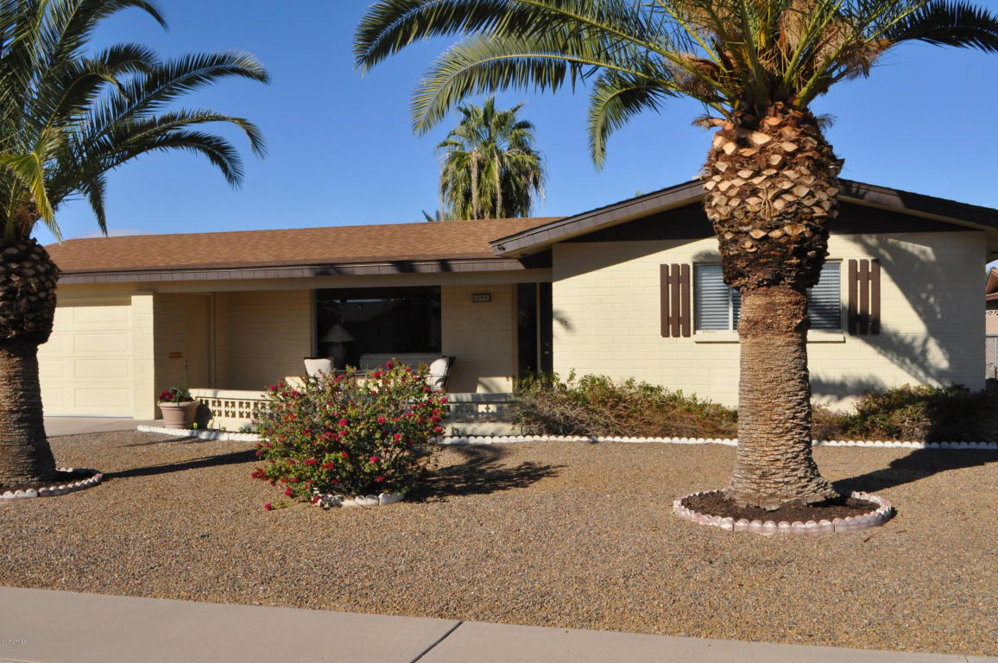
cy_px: 332
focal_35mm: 36
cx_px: 499
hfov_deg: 53.2
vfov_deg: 36.8
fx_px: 997
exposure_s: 1/800
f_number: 14
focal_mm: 24
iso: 800
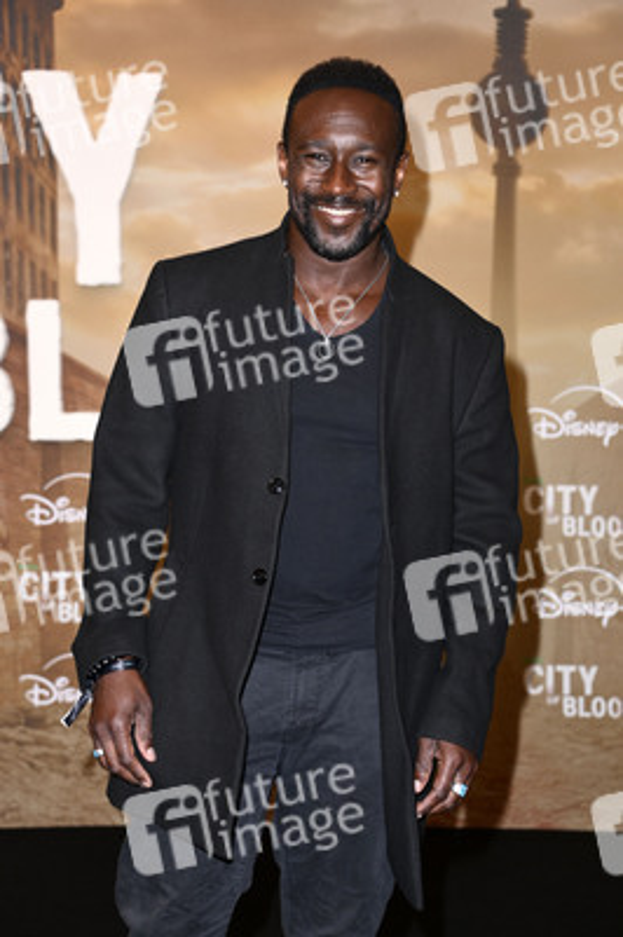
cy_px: 468
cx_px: 312
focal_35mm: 82
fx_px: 2132
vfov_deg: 24.8
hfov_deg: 16.6
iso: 640
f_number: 5.6
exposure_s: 1/250
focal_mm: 82
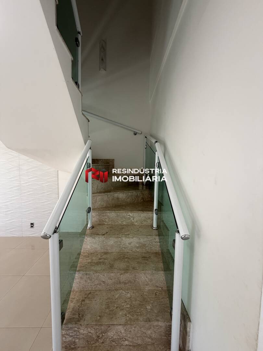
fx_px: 142
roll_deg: -1.4
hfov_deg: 85.7
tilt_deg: -4.8
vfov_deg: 102.1
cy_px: 176
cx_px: 132
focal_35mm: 14
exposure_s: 1/121
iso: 100
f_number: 2.2
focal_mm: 2.22
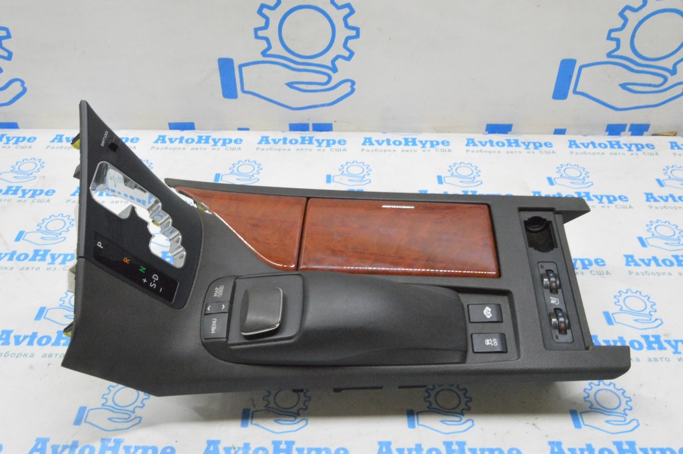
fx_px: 654
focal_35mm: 34
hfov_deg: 55.1
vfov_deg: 38.3
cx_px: 342
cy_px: 227
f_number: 20
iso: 6400
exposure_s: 1/15
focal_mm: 23
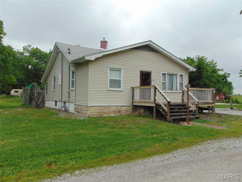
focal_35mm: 30
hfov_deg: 60.0
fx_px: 210
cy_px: 91
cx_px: 121
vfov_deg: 46.8
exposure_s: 1/320
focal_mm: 5.4
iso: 100
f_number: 8
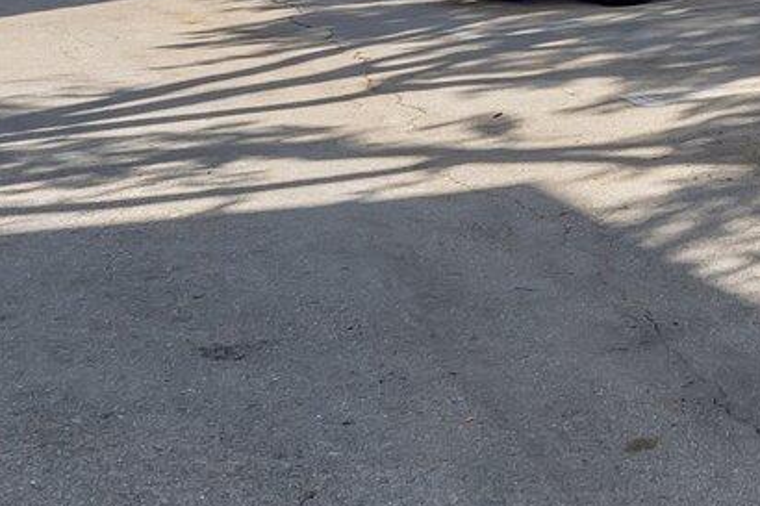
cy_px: -472
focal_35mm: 83
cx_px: 918
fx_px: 1751
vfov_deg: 14.1
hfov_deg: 22.5
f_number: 6.3
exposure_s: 1/1000
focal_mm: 16.6
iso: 400
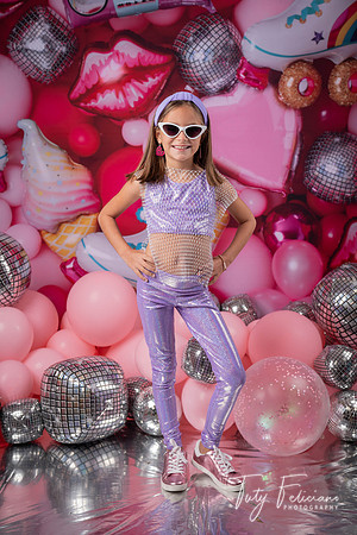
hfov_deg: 28.6
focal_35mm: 47
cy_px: 268
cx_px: 178
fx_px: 699
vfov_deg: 41.9
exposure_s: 1/100
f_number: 4
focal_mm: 47
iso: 64
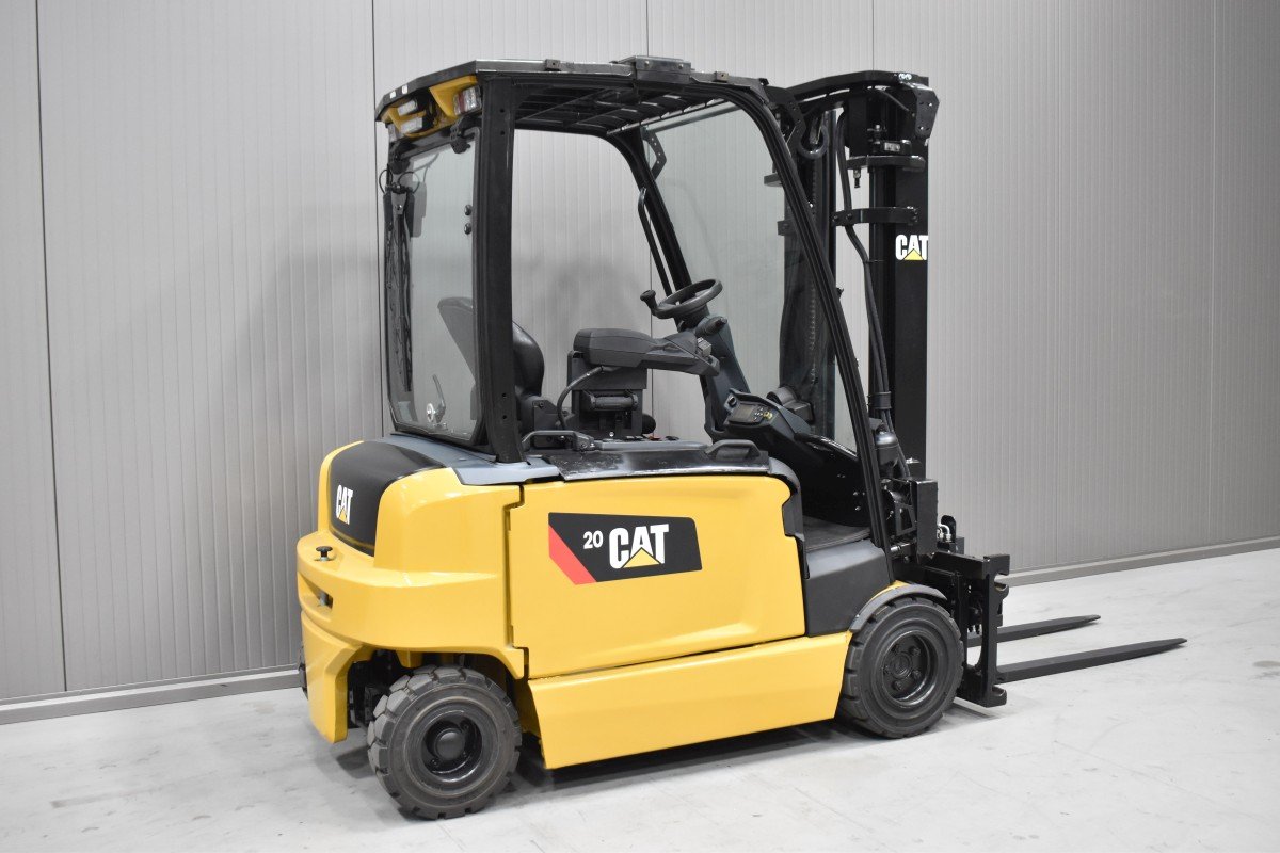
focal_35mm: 36
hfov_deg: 53.1
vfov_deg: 36.9
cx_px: 640
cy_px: 426
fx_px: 1280
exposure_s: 1/30
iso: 1600
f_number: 4.5
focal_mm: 24
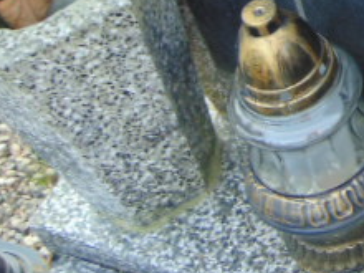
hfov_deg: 18.4
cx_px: 523
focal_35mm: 96
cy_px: -63
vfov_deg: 14.8
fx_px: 1009
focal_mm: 5.8
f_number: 3.2
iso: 80
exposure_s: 1/60
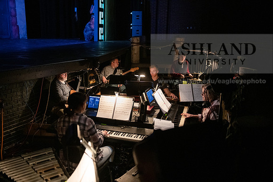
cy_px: 91
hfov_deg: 54.4
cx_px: 136
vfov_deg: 37.9
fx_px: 265
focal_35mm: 35
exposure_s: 1/160
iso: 4000
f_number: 3.2
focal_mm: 35
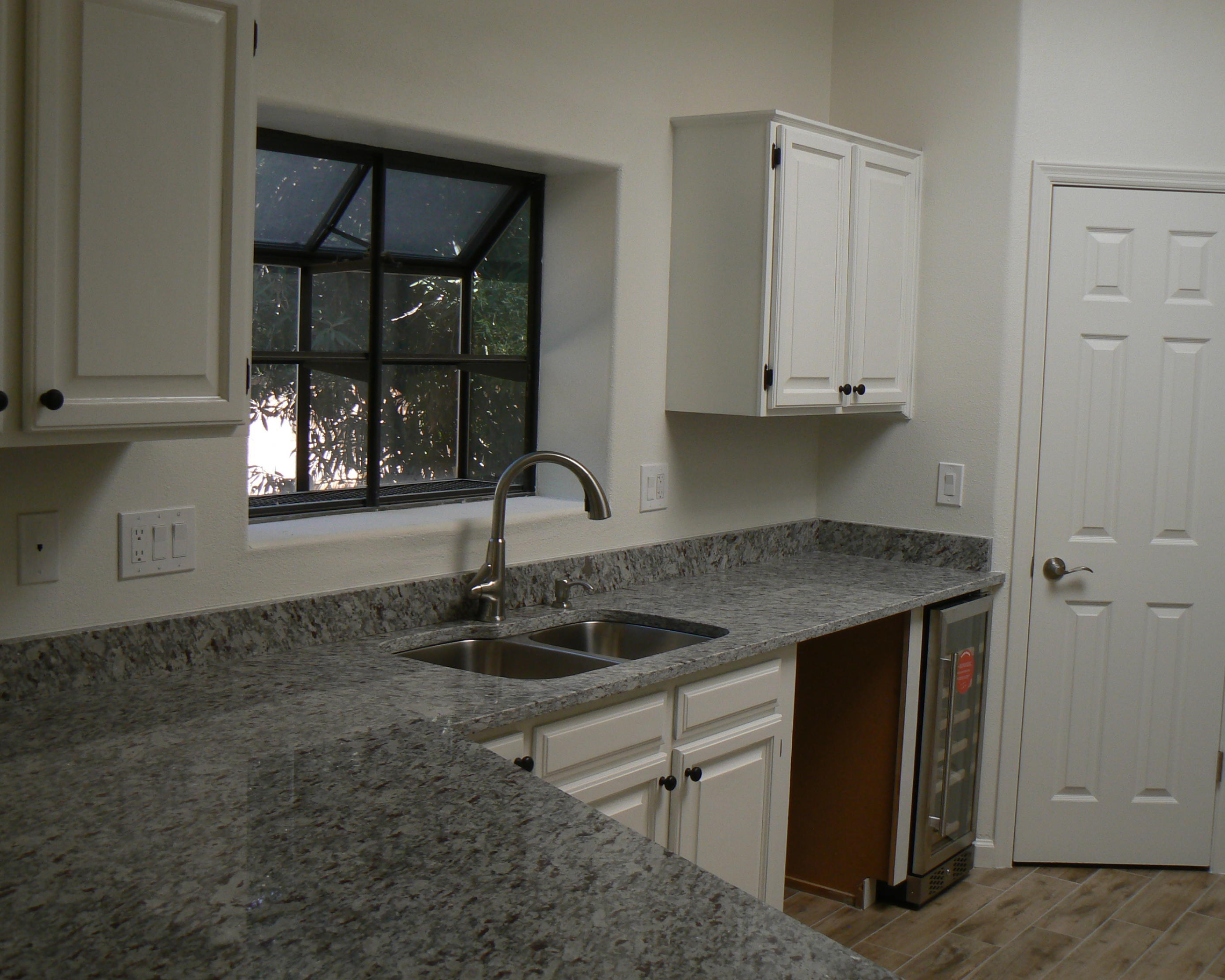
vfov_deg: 36.5
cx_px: 591
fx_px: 1486
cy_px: 488
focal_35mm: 41
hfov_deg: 44.8
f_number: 4
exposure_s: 1/100
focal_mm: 6.5
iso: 80
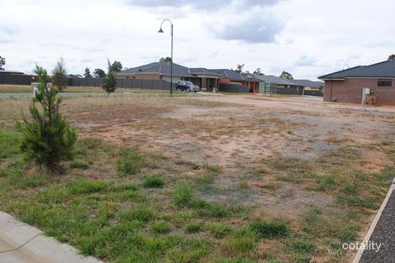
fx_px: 362
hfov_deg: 57.2
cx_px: 198
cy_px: 132
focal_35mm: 33
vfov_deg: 39.9
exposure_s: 1/250
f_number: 8
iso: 100
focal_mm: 22
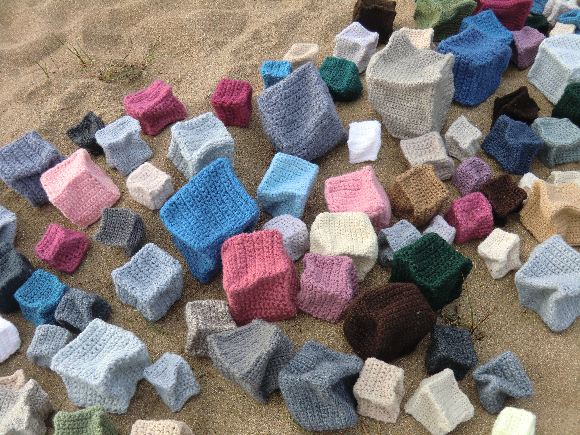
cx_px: 290
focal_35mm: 40
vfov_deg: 36.0
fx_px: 670
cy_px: 218
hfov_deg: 46.8
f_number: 3.8
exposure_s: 1/100
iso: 64
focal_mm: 7.1
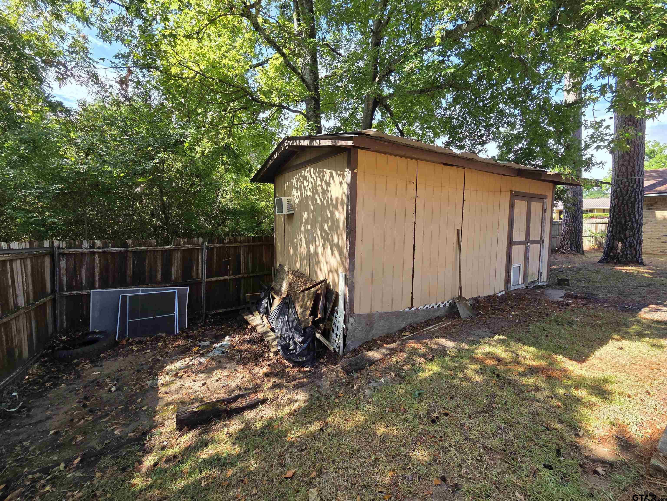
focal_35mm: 13
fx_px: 250
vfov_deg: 89.9
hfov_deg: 106.2
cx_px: 334
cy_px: 250
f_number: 2.2
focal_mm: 2.2
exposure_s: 1/323
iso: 50
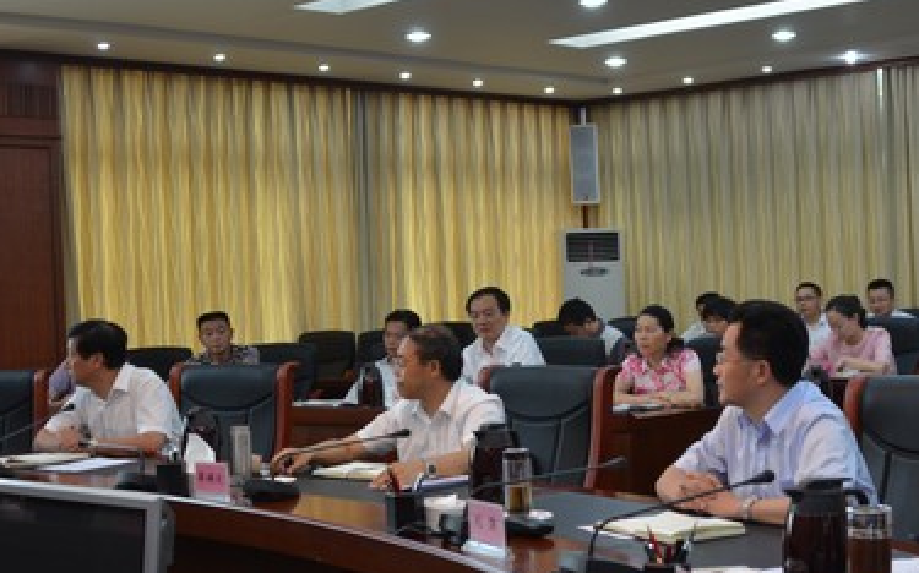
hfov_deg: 35.6
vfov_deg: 22.7
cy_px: 305
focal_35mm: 57
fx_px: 1427
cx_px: 554
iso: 400
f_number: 4
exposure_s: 1/60
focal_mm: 28
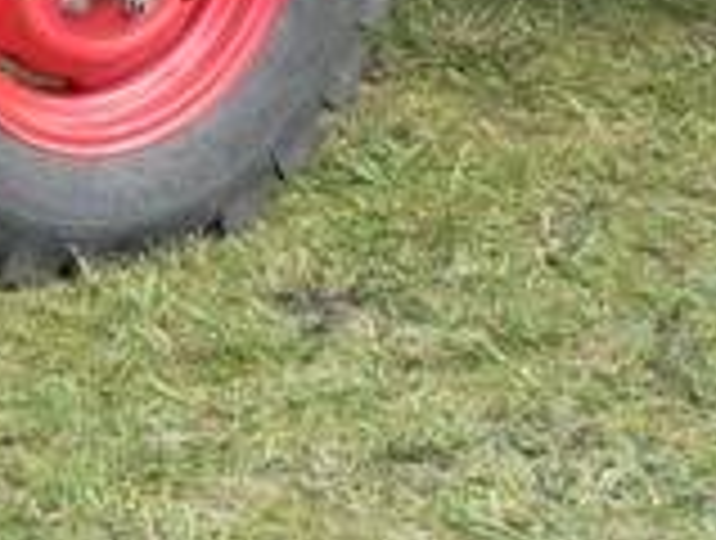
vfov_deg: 5.5
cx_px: 288
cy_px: -738
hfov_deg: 7.6
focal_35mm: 261
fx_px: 5411
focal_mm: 8.7
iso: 80
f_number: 2.8
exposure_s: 1/125
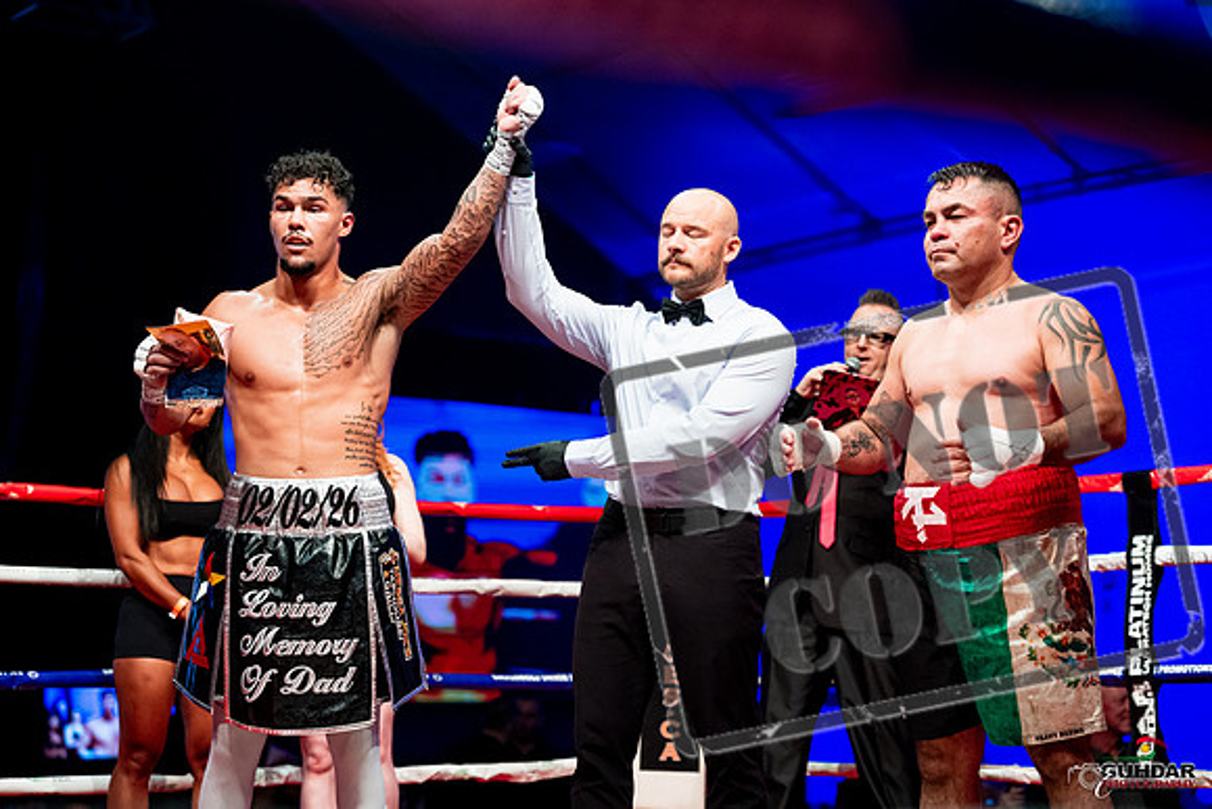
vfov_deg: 19.5
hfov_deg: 28.8
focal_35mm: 70
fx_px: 2357
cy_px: 404
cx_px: 606
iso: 4000
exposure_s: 1/1000
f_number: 2.8
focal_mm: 70
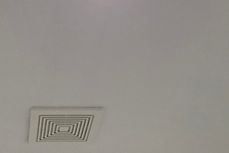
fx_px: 547
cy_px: 478
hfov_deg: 23.4
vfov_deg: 10.4
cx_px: 60
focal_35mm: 86
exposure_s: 1/120
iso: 160
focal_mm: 2.2
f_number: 1.9
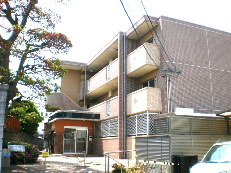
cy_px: 86
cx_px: 116
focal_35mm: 38
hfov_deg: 49.0
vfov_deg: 37.7
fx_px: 254
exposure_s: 1/500
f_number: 4.4
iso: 50
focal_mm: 6.3
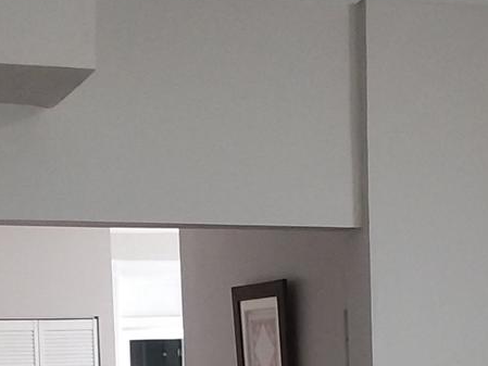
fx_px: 1311
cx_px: 187
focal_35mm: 93
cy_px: 553
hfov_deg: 21.0
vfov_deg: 14.8
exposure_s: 1/30
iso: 64
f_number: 1.9
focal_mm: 2.47
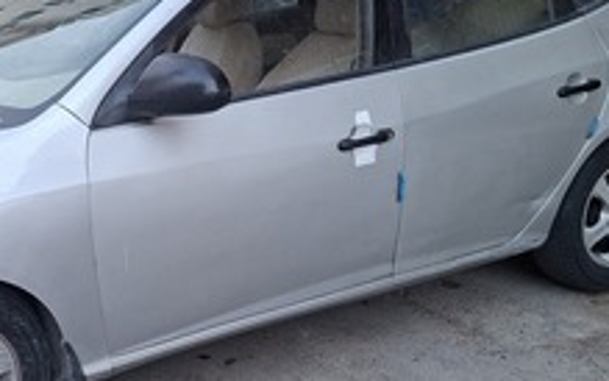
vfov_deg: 25.3
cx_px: 157
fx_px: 847
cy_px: 171
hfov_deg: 38.6
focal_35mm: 51
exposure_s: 1/50
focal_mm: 5.54
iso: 200
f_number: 1.8
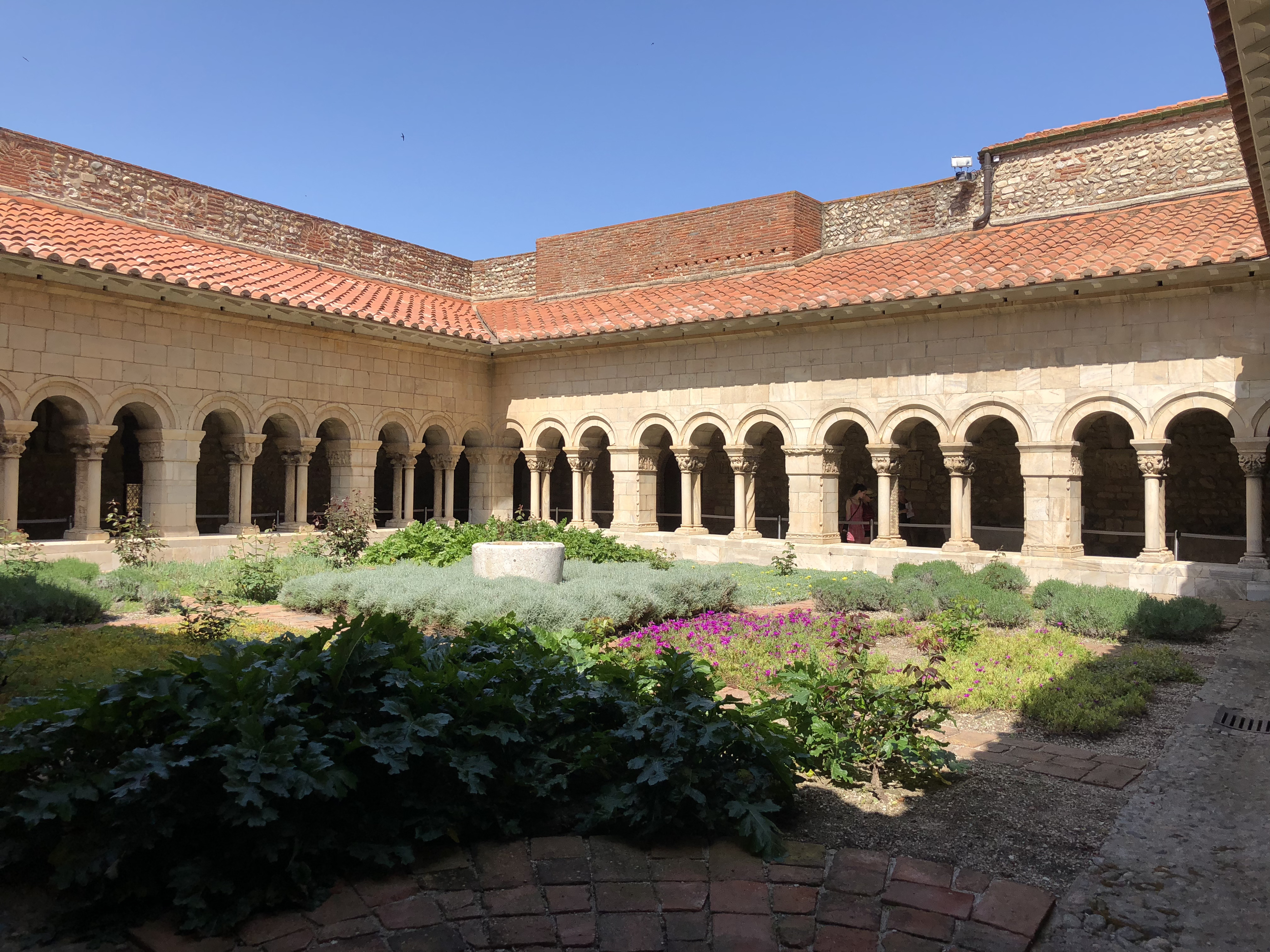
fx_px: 1027
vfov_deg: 49.7
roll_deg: +0.1
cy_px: 476
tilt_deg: +1.3
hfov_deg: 63.4
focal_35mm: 28
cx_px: 635
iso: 20
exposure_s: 1/1656
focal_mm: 4
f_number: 1.8
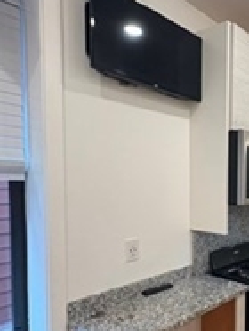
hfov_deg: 40.0
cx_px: 260
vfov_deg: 59.5
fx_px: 287
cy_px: 197
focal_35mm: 30
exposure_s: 1/120
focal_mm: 2.22
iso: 200
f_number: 2.2
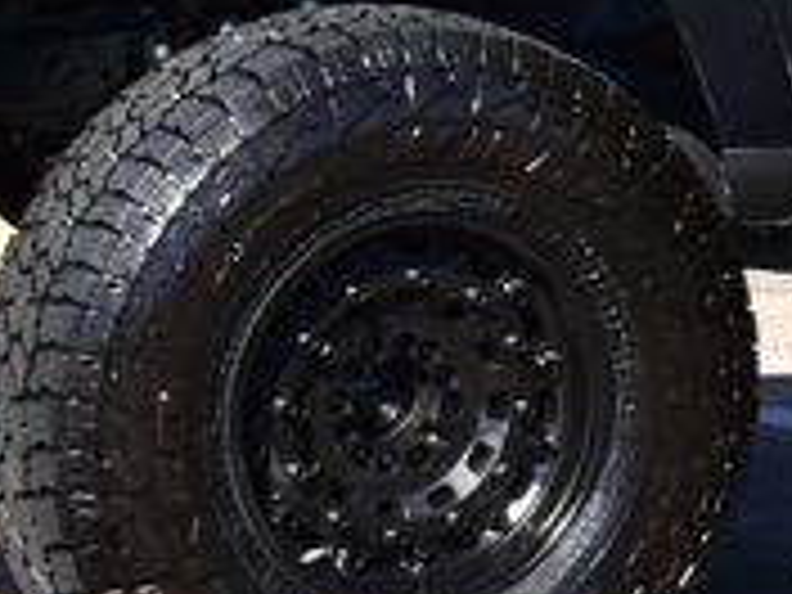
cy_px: -36
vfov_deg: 5.2
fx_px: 6544
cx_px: 1323
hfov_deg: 6.8
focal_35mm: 286
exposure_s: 1/400
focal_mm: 34
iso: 400
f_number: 11
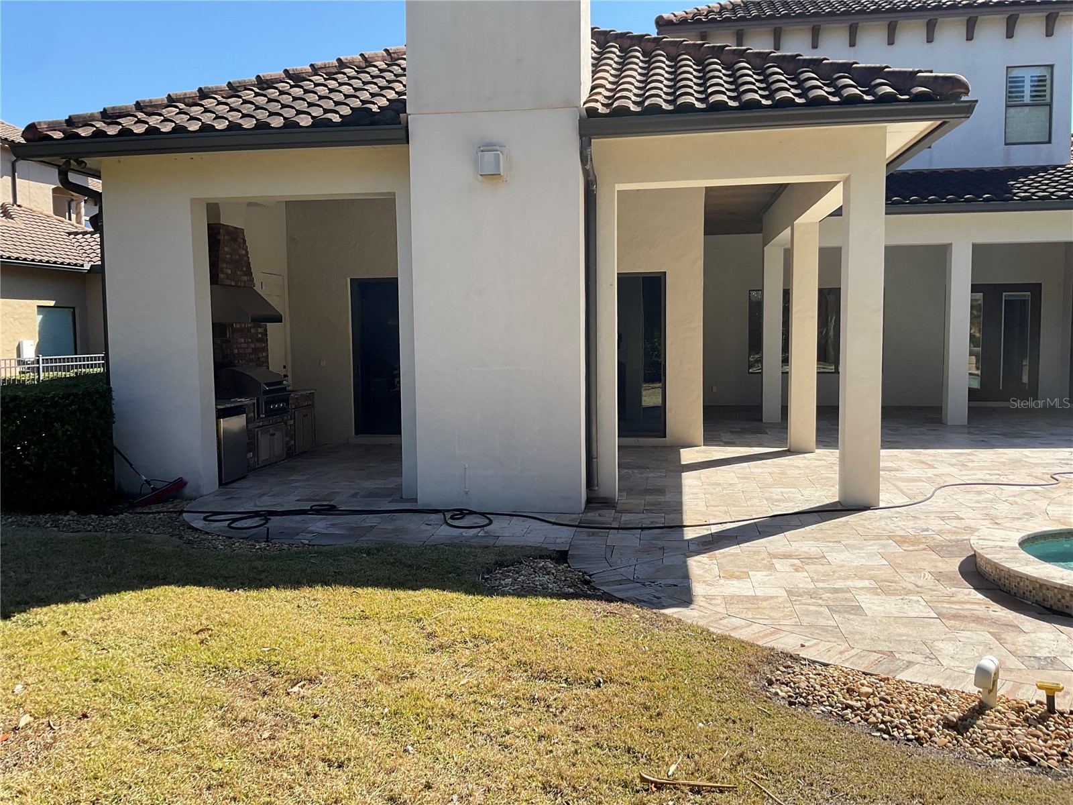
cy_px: 402
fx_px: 899
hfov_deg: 61.7
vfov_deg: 48.2
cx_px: 536
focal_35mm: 29
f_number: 1.8
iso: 16
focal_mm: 3
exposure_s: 1/1121
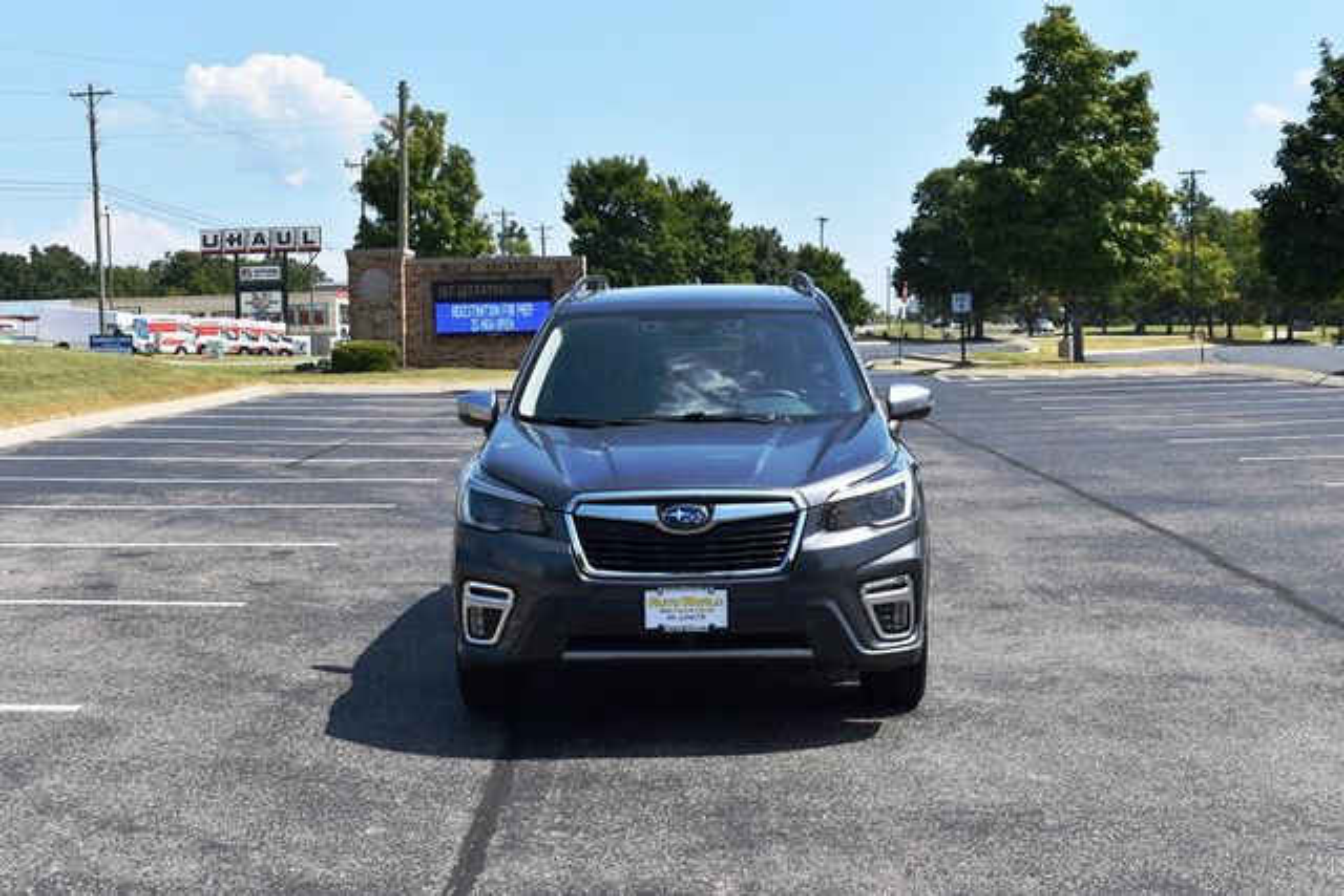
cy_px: 448
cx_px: 672
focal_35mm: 52
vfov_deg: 25.8
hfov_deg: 37.8
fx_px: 1960
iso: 100
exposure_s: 1/320
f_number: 8
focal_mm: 35
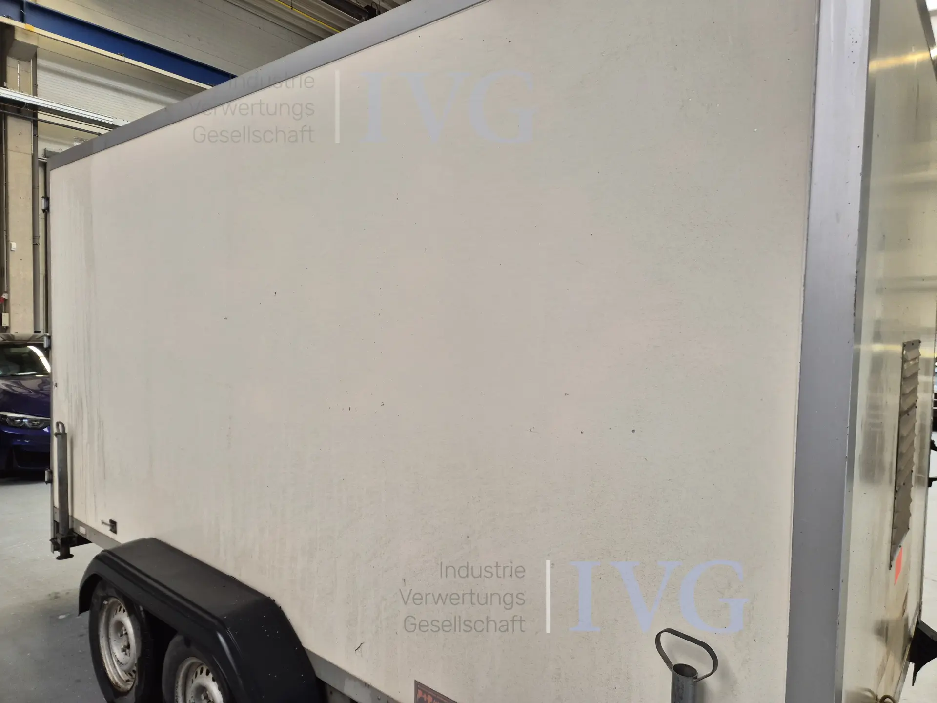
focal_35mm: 23
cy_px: 352
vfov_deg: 58.9
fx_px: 623
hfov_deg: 73.9
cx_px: 468
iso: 125
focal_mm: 5.4
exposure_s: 1/100
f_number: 1.8
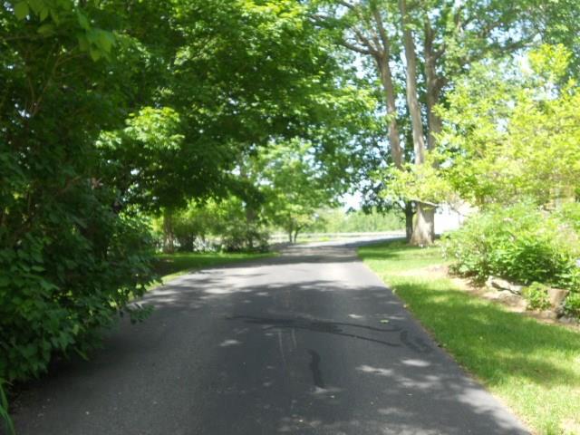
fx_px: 637
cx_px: 290
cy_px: 218
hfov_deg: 49.0
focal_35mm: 38
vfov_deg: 37.7
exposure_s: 1/125
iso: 80
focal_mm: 6.9
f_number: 3.9
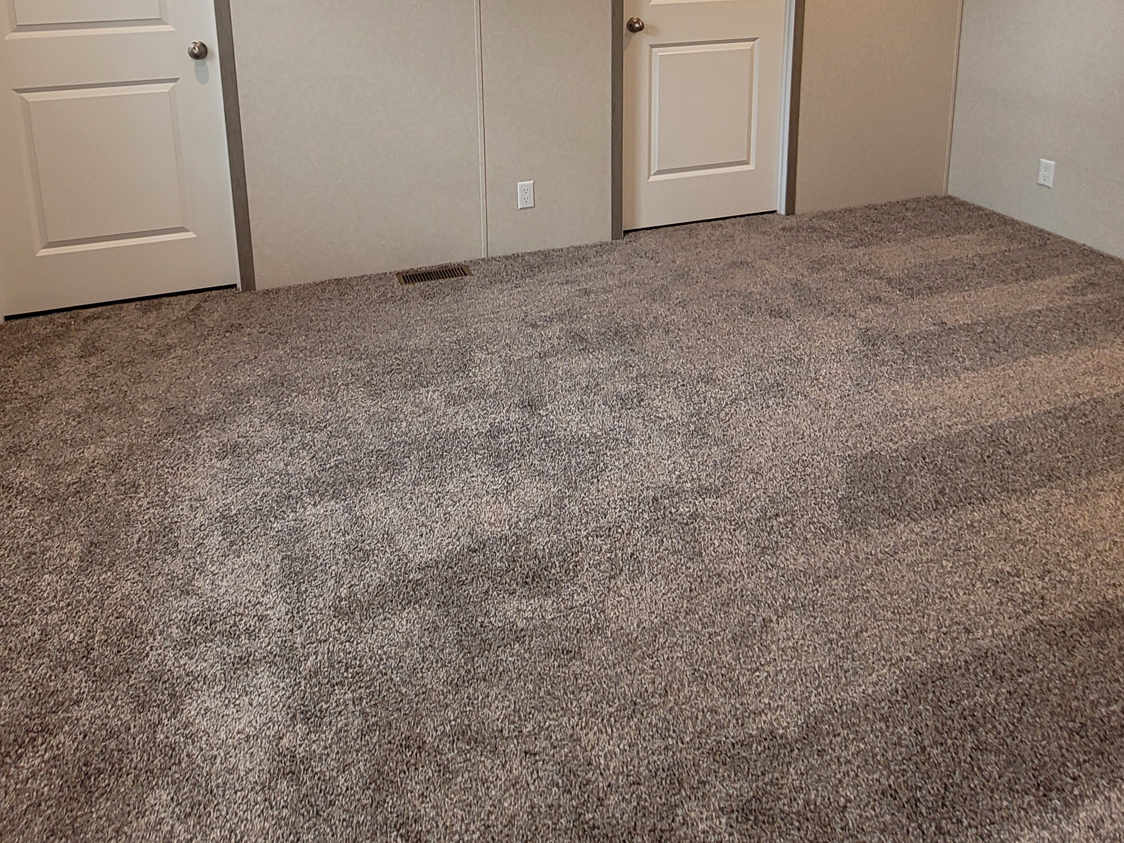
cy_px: 81
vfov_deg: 48.9
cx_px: 528
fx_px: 812
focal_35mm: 25
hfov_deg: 69.3
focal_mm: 1.74
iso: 80
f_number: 2.2
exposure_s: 1/60
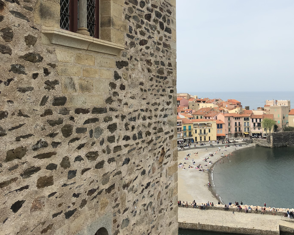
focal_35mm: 40
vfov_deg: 36.7
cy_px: 68
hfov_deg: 45.7
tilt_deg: +5.1
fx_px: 348
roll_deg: +1.0
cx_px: 161
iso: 25
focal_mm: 4
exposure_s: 1/2183
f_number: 1.8
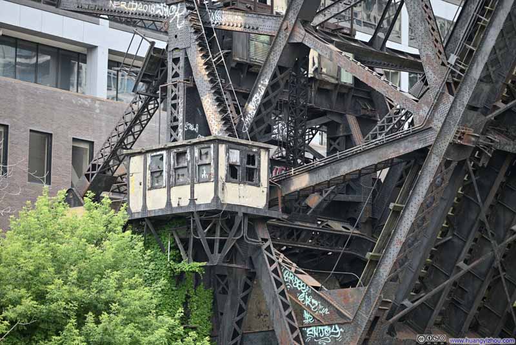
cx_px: 258
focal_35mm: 120
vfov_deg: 11.4
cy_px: 172
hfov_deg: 17.1
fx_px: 1721
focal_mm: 120
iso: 100
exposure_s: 1/160
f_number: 4
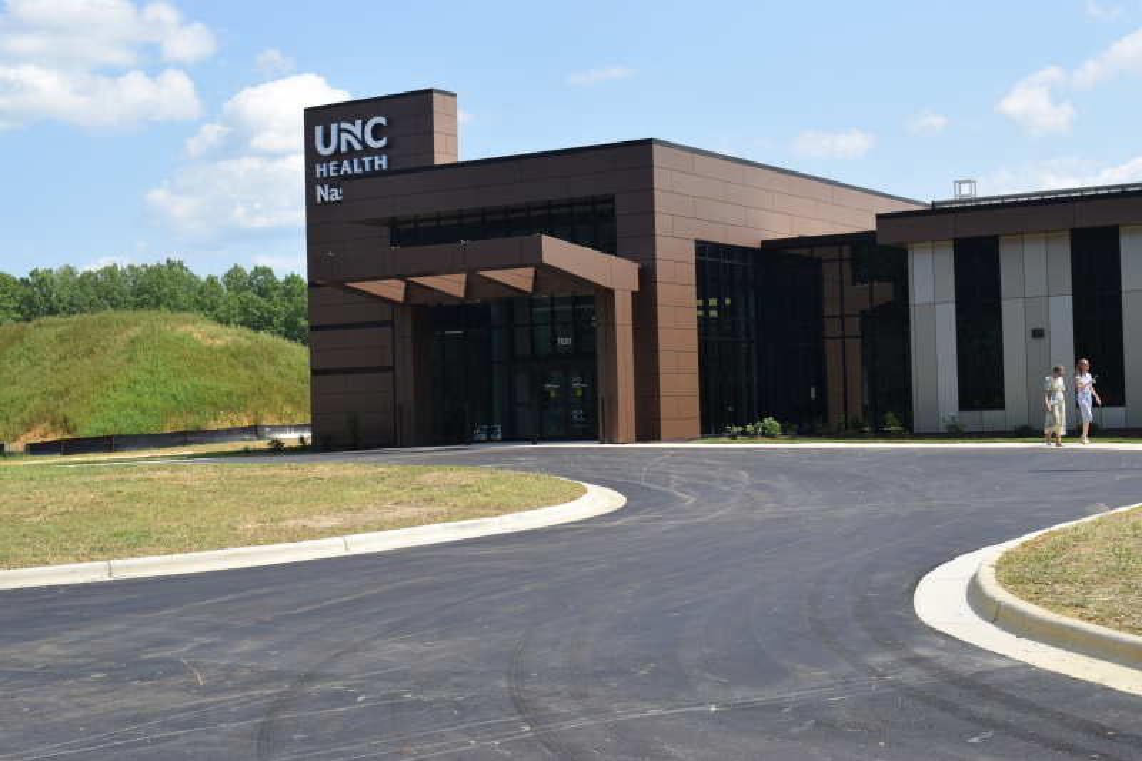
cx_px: 571
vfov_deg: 25.0
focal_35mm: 54
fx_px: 1713
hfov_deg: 36.9
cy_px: 380
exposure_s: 1/320
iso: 200
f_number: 9
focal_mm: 36
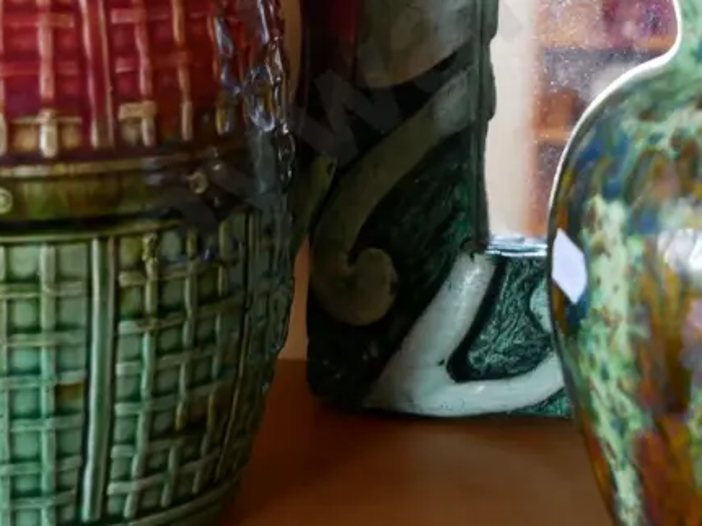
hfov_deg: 20.7
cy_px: 86
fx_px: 1926
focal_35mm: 95
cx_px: 375
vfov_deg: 15.4
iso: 1600
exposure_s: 1/60
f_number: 4.1
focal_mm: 20
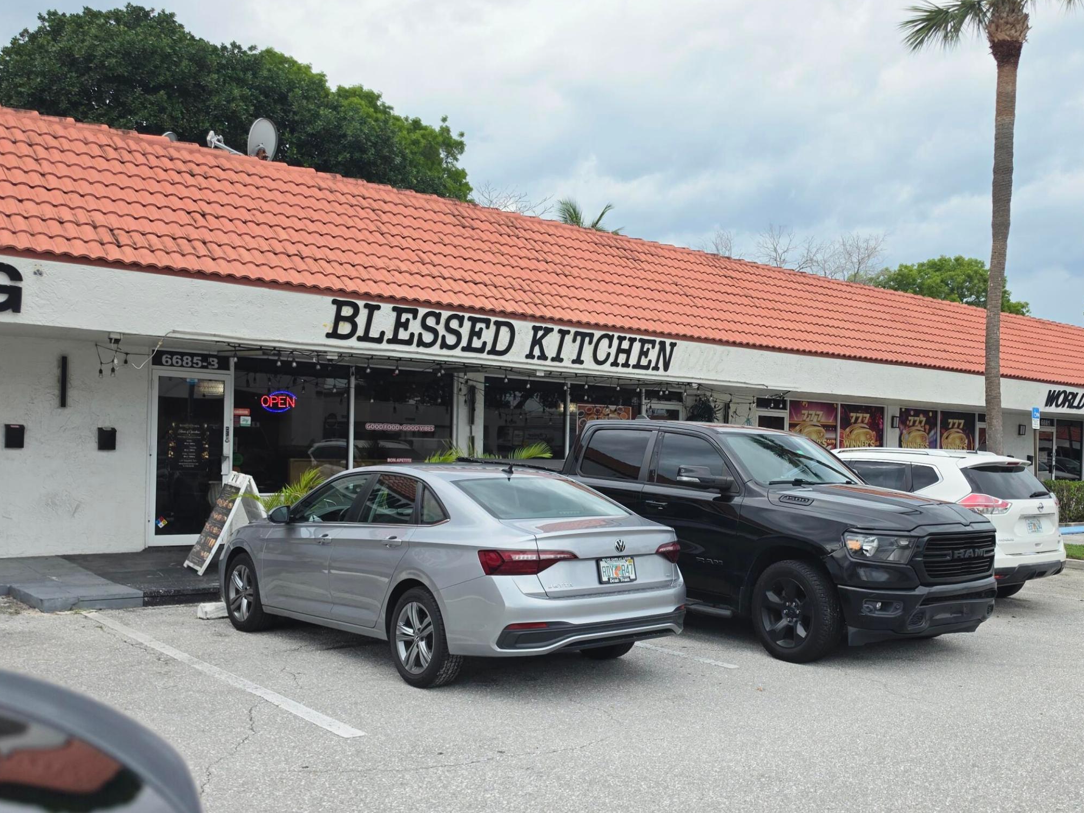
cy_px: 455
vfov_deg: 42.9
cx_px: 702
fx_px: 1033
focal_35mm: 33
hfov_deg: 54.5
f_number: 1.4
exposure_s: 1/2579
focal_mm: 6.5
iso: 64
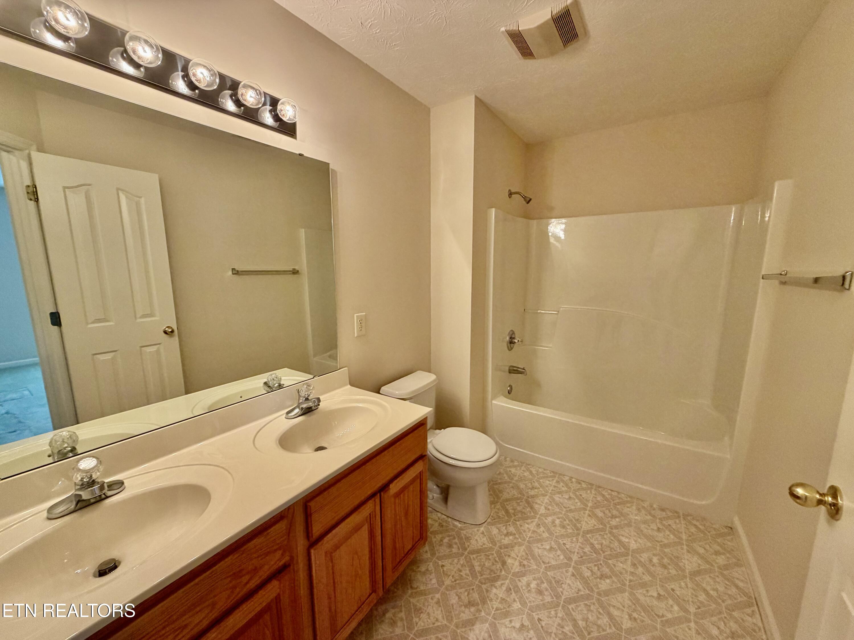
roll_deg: +0.9
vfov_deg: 85.7
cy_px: 320
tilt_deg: -8.0
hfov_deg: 102.1
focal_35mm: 14
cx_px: 427
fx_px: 345
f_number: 2.2
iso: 200
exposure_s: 1/60
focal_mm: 2.22
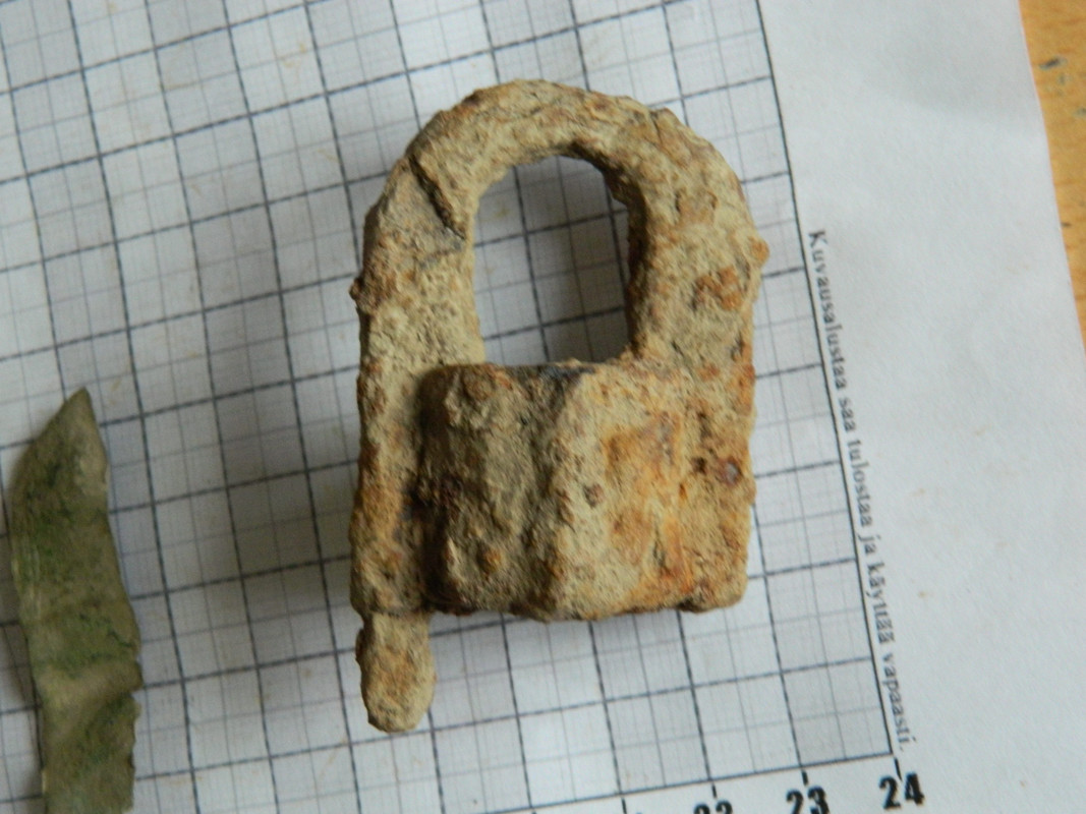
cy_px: 407
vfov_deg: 17.6
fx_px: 2635
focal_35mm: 84
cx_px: 543
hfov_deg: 23.3
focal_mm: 15.1
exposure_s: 1/13
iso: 400
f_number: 4.2
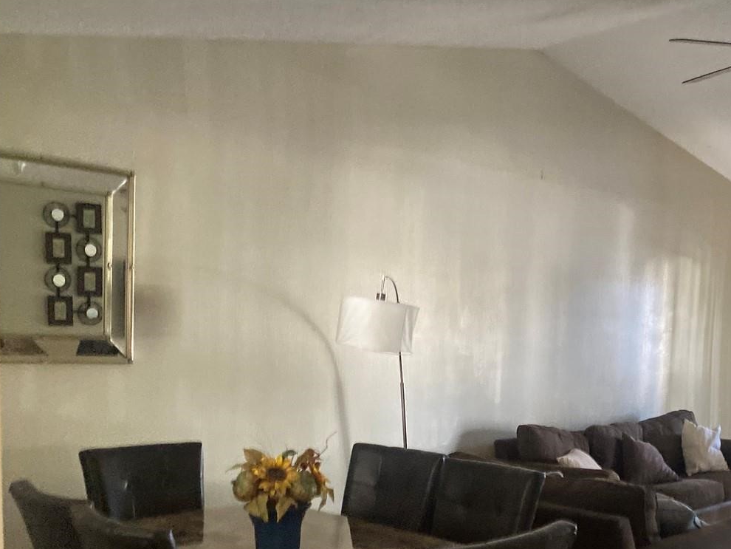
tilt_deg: -1.0
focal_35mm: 42
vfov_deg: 33.9
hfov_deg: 43.7
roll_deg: -1.2
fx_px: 887
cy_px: 381
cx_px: 521
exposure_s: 1/33
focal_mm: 4.25
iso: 640
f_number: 1.8
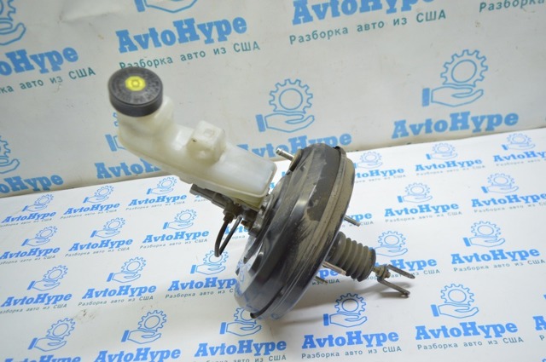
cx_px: 273
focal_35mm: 27
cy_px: 181
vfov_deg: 47.8
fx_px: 409
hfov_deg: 67.4
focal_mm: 18
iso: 400
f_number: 3.5
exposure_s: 1/50
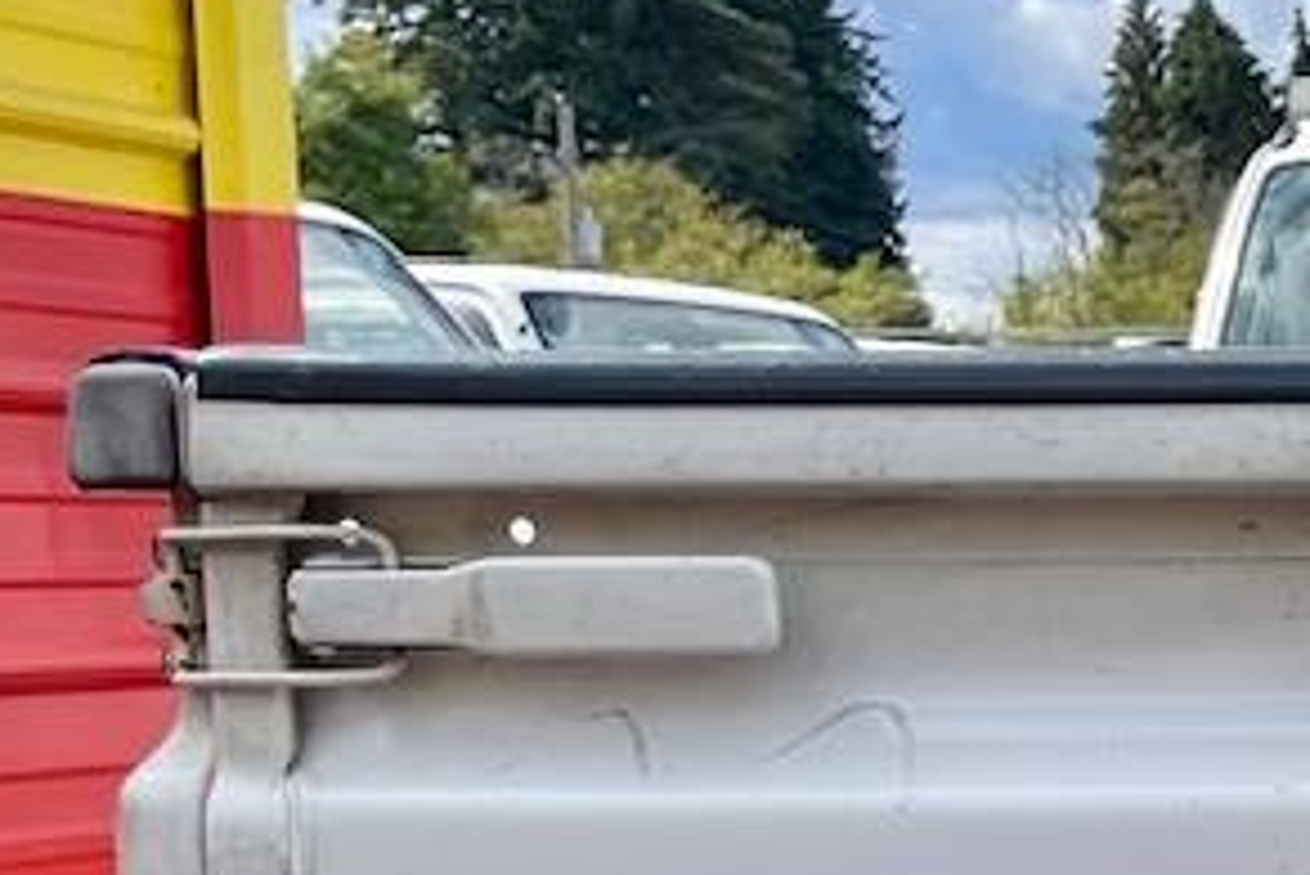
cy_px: 1158
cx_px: 2746
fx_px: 4150
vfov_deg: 11.7
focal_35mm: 114
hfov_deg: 14.4
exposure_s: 1/2717
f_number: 1.6
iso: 32
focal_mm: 5.1
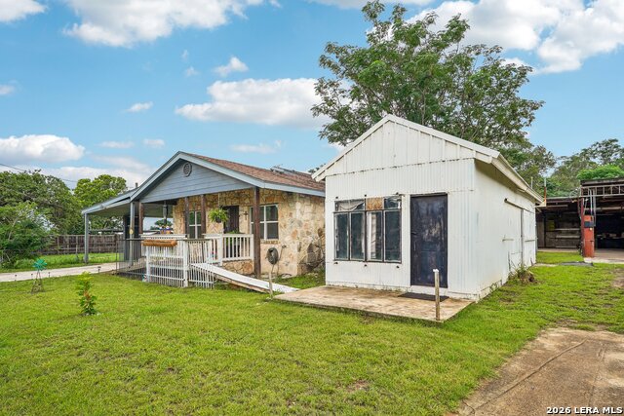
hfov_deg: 84.0
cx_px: 312
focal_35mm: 20
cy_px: 208
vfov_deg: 62.0
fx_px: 347
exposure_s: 1/100
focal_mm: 20
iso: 100
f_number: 8
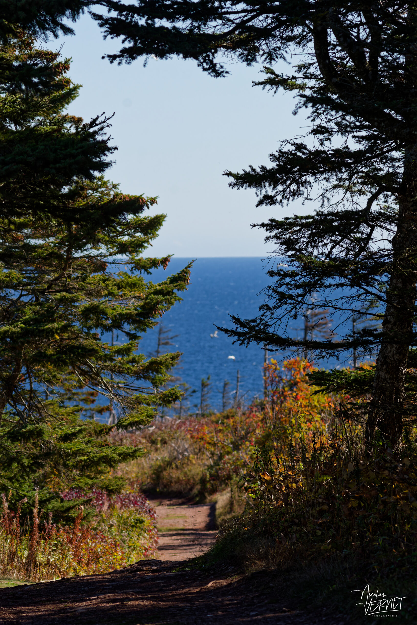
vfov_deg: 9.1
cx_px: 208
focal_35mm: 225
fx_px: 3910
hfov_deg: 6.1
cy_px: 312
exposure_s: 1/1000
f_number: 8
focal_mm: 150
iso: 500
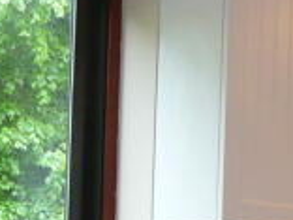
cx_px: 279
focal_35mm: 138
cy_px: 400
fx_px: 1168
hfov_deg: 14.1
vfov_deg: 10.1
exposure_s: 1/50
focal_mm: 6.1
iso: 200
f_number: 2.8
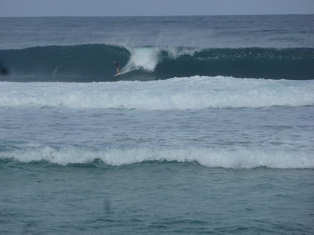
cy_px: 118
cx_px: 157
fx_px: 1814
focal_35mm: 200
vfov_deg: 7.4
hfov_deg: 9.9
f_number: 5.9
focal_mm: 36
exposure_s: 1/400
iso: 80
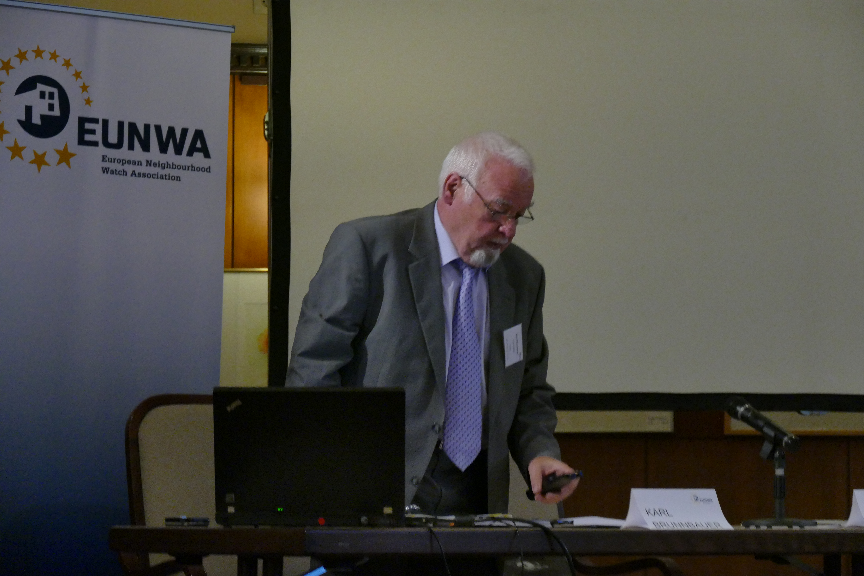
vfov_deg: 10.5
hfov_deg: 15.8
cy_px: 288
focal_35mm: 130
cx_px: 432
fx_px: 3120
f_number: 3.9
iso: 1600
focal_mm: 47.46
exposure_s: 1/125
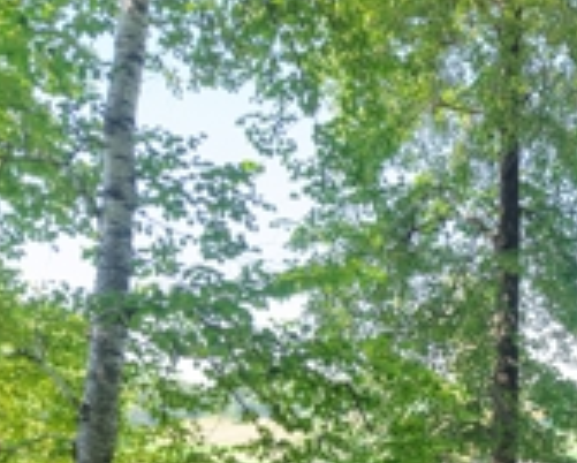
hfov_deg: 29.3
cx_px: 677
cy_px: 473
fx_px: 957
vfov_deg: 25.7
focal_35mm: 56
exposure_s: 1/400
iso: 400
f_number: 1.8
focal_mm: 8.67
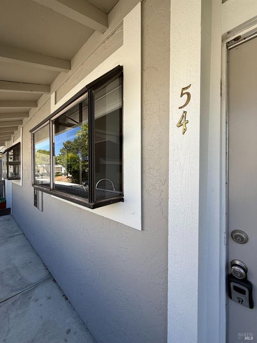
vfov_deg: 102.1
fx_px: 139
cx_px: 128
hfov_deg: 85.7
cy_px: 172
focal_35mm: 14
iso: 50
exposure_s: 1/400
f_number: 2.2
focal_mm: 2.22
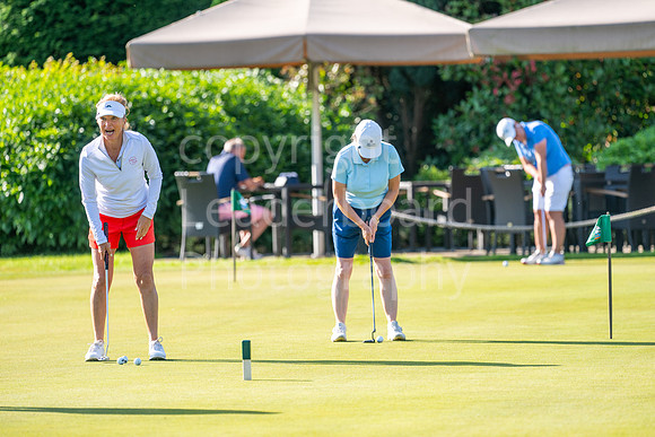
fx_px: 5459
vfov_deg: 4.6
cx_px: 328
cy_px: 218
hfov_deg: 6.9
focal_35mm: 300
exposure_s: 1/640
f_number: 5
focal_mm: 300
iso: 200
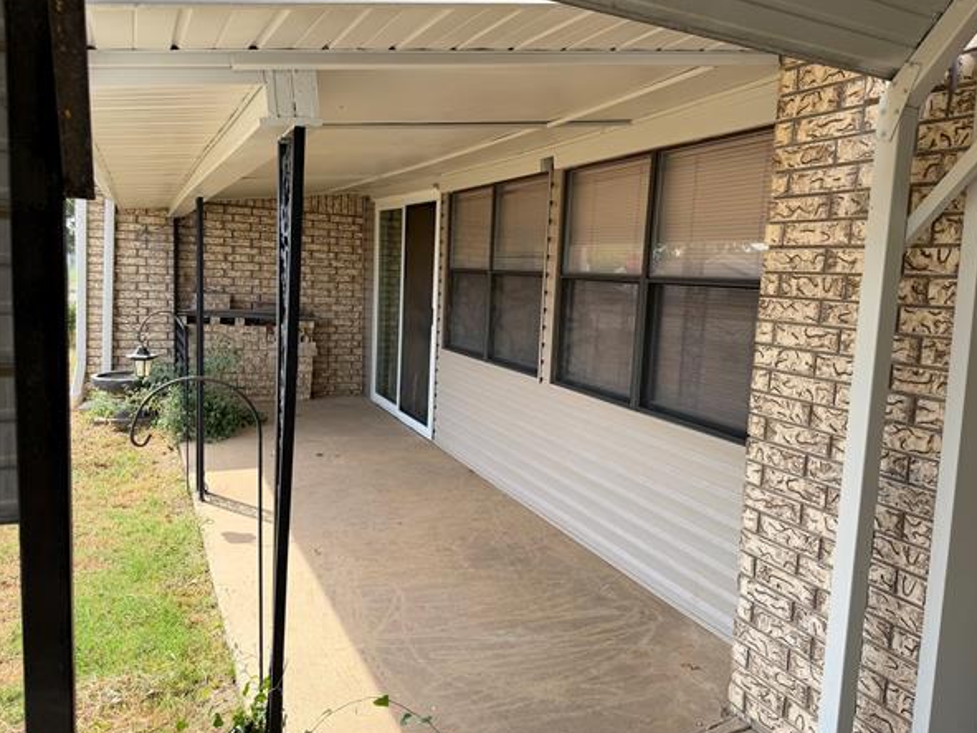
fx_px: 734
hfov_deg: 67.2
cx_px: 521
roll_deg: -3.4
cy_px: 357
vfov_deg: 53.0
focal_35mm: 26
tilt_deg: -6.9
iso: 80
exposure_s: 1/1139
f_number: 1.78
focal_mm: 6.76
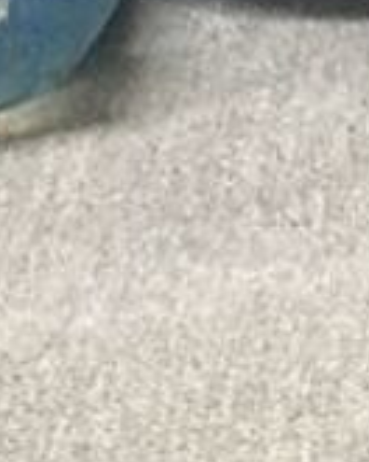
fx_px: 3126
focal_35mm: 229
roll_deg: +9.6
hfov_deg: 6.8
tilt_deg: -18.4
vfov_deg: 8.4
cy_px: -13
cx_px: 154
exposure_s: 1/17
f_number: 2.2
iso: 500
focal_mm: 4.15
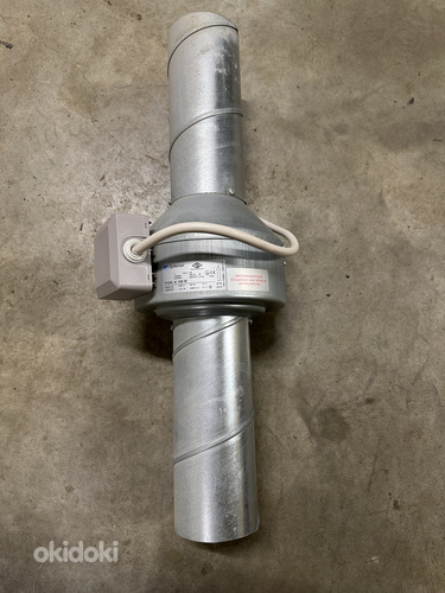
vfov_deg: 71.6
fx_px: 411
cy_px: 296
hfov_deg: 56.8
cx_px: 222
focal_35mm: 24
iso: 125
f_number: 1.78
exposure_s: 1/50
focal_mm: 6.86
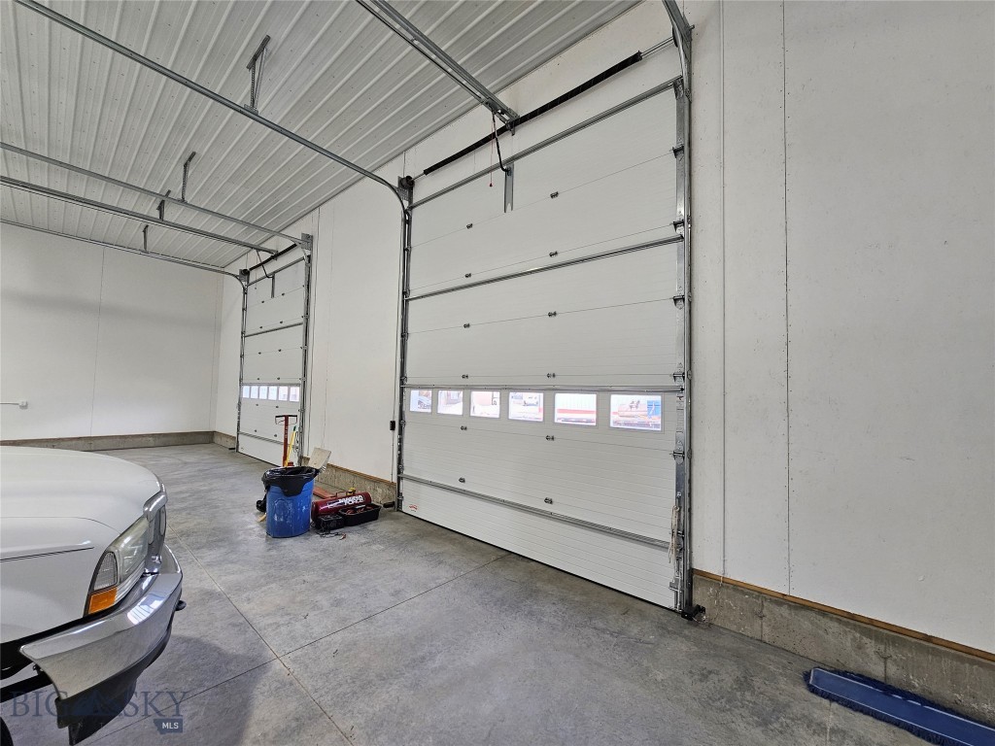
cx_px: 498
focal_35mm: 13
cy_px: 373
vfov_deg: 89.9
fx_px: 374
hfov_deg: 106.2
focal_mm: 2.2
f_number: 2.2
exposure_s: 1/60
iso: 80
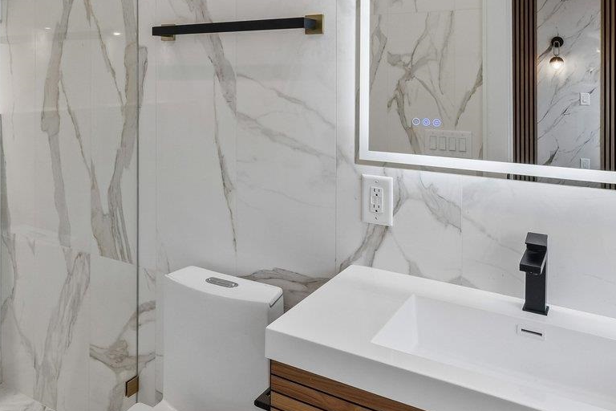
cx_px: 238
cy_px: 75
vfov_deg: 39.3
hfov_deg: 58.1
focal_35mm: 32
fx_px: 548
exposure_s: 1/60
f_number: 8
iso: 320
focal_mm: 8
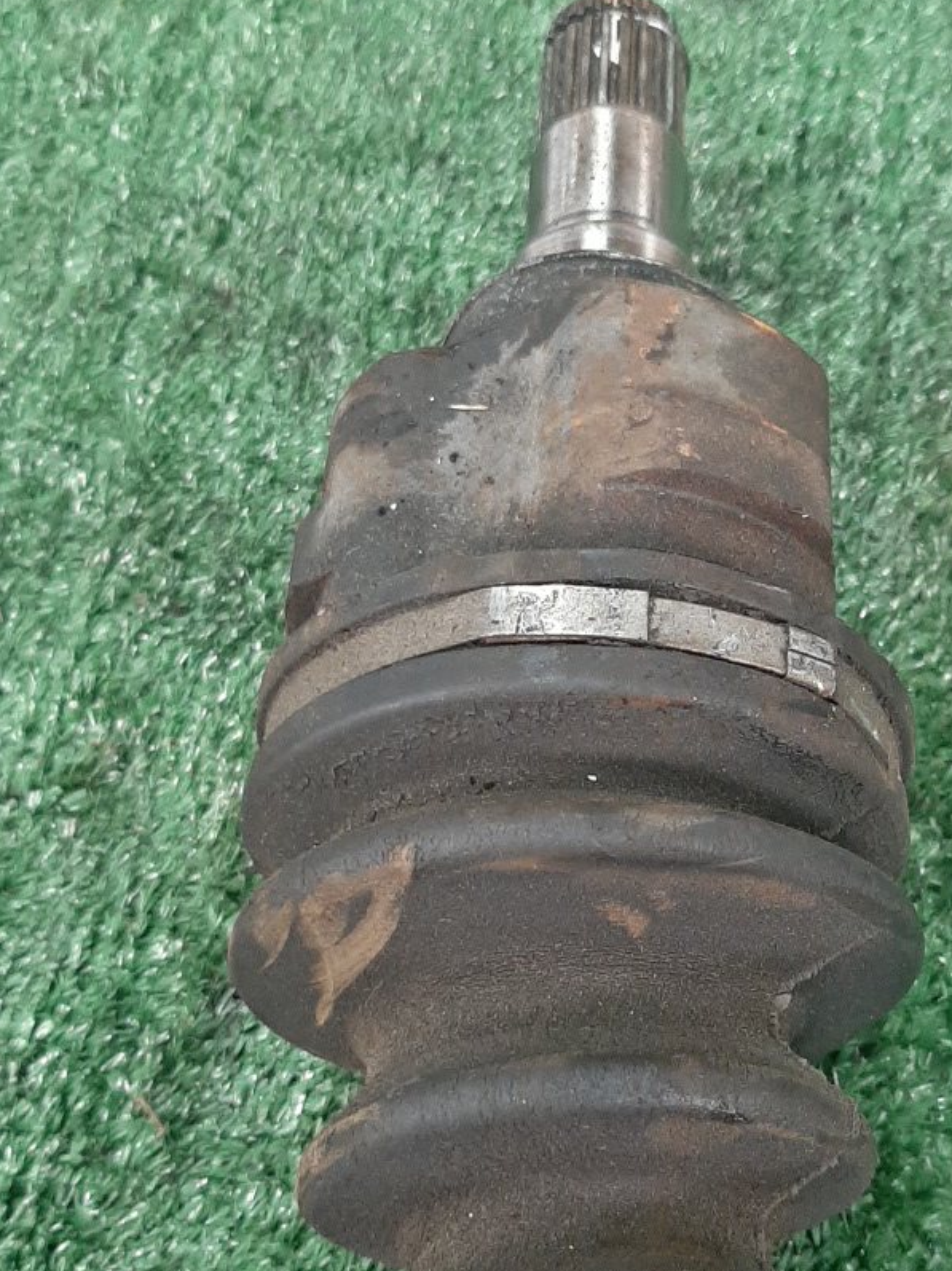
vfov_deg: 40.4
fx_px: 1725
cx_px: 628
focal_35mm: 47
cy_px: 721
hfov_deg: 30.6
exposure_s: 1/50
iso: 229
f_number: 1.7
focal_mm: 3.93
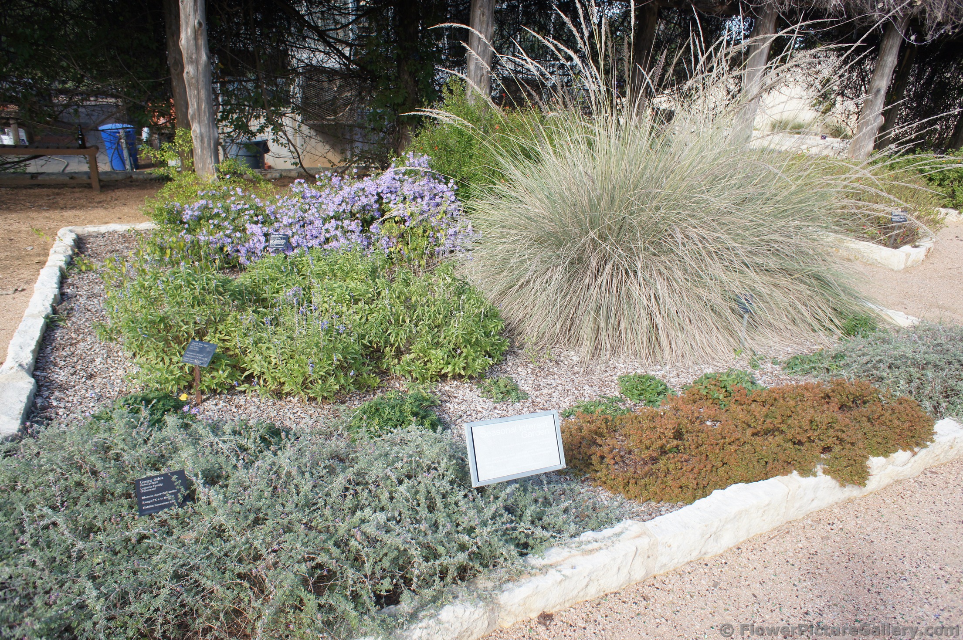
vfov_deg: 53.0
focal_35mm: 24
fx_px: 641
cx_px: 482
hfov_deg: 73.8
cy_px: 320
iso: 200
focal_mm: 16
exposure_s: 1/320
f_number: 5.6
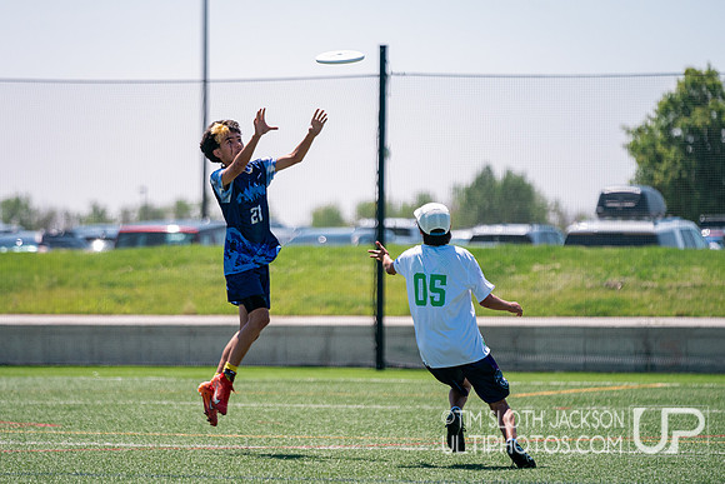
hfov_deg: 8.5
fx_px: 4875
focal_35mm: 242
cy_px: 241
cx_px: 309
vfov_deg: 5.7
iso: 640
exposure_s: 1/8000
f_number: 2.8
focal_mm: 200
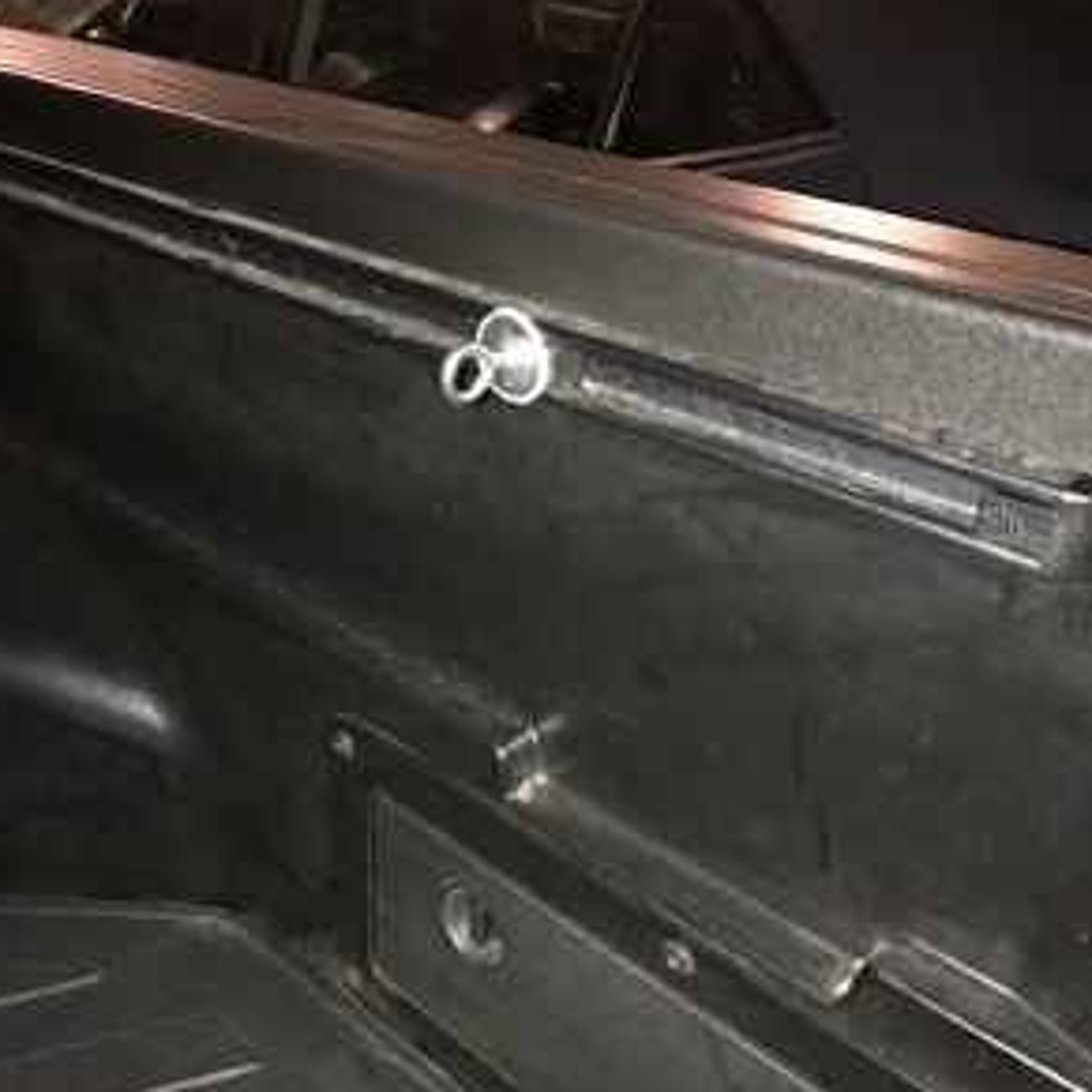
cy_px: 683
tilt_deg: -36.2
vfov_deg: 48.0
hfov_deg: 48.4
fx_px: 1213
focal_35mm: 34
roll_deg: +1.4
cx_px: 540
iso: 125
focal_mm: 3.99
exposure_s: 1/16
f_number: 1.8
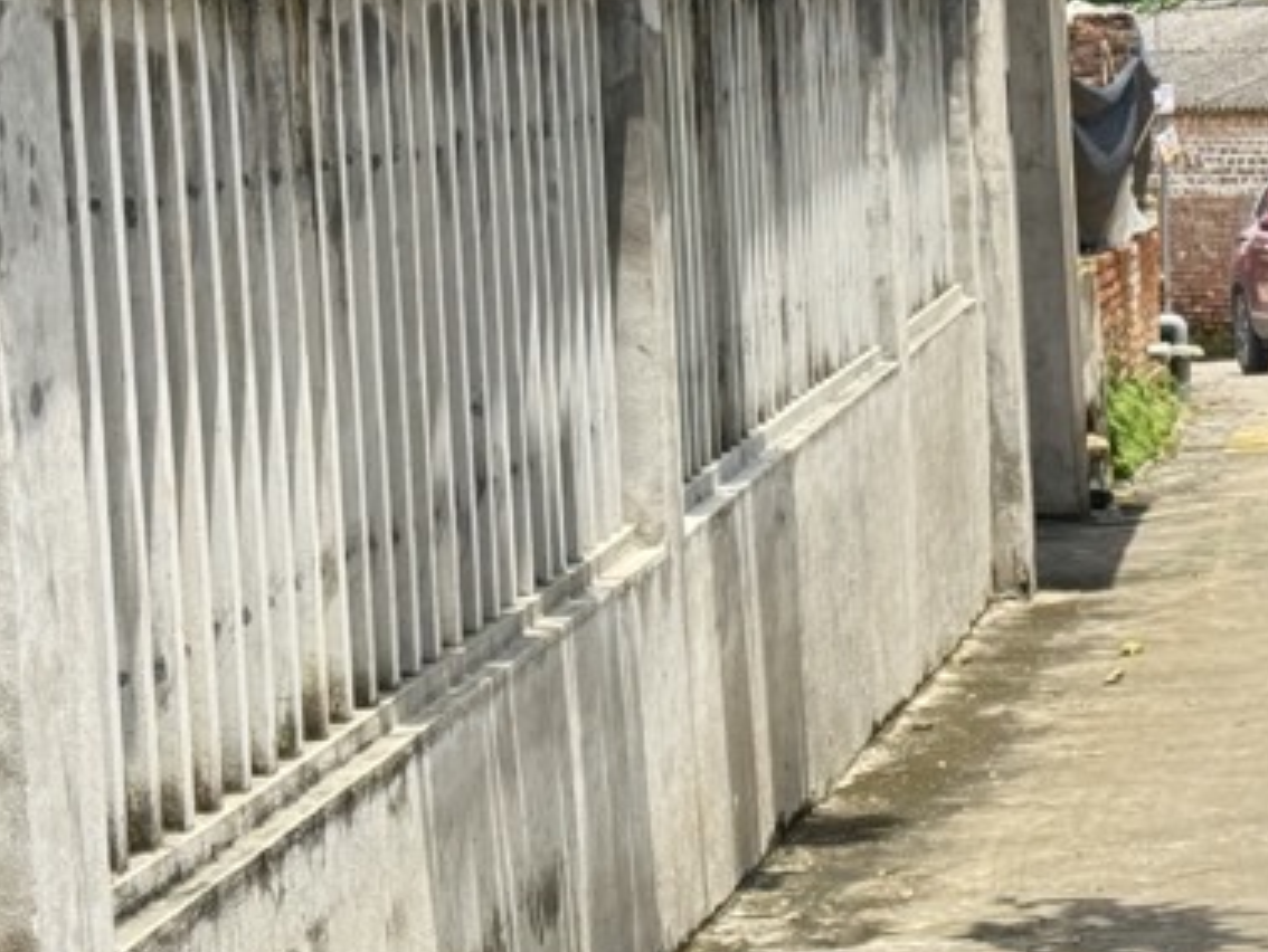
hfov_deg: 14.9
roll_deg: +3.4
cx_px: 1268
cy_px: 302
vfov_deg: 11.4
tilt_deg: -4.6
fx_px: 4765
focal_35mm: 130
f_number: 1.78
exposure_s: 1/693
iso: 64
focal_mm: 6.76
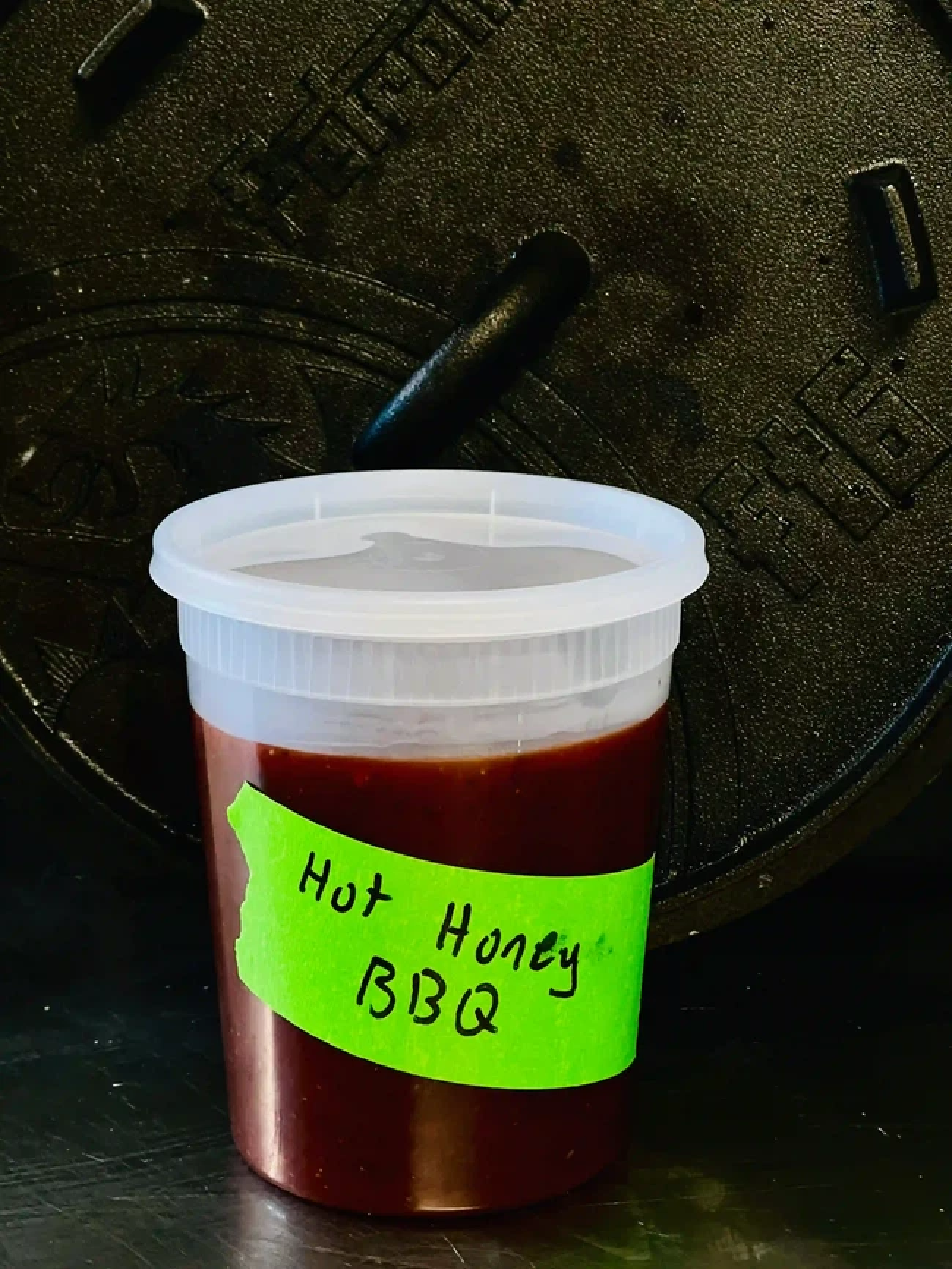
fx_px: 2822
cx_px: 476
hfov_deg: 19.1
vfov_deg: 25.3
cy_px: 634
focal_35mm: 77
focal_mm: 9
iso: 500
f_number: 2.8
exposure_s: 1/60
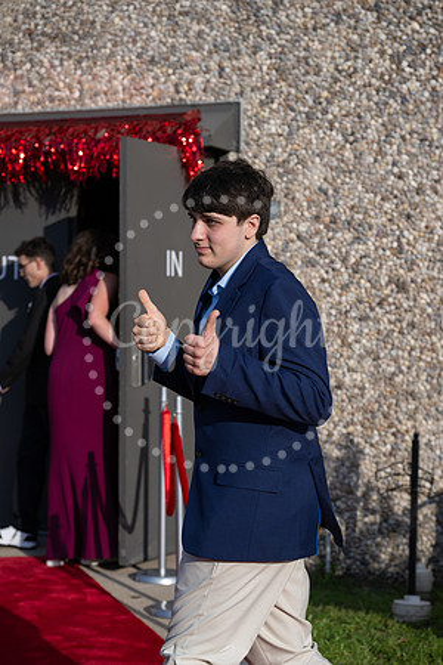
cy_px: 332
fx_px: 1403
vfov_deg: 26.7
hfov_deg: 17.9
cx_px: 222
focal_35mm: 76
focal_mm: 76
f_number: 5
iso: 320
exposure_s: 1/2000
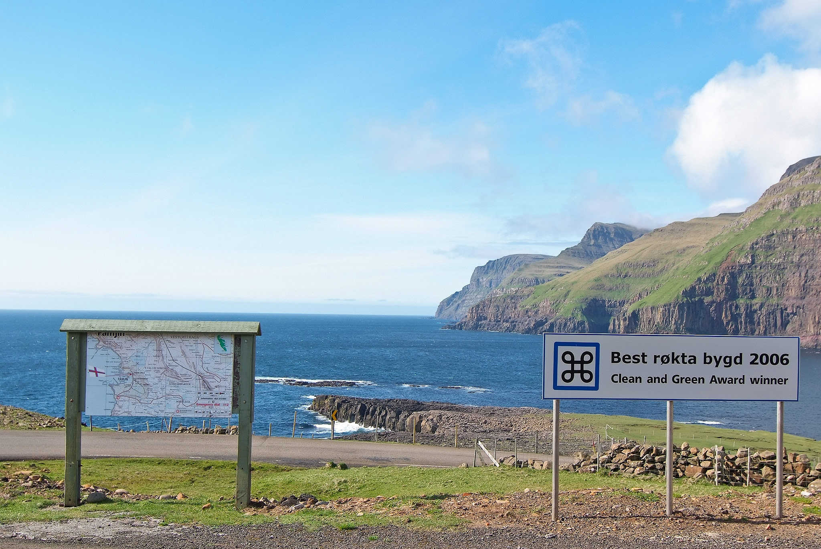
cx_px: 410
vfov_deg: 37.0
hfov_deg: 53.1
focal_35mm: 36
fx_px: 822
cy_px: 274
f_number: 8
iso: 100
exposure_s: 1/250
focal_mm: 24
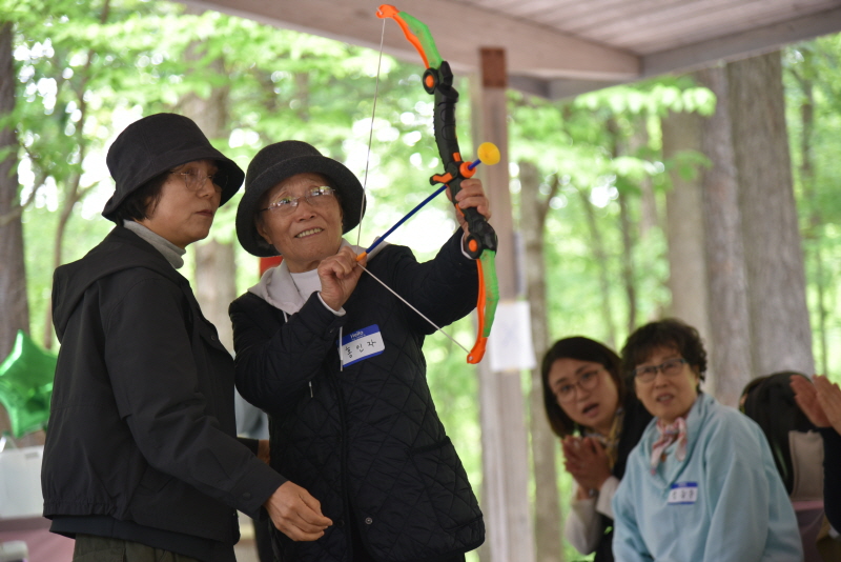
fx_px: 2804
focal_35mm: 120
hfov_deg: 17.1
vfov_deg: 11.4
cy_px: 281
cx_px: 420
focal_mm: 120
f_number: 4
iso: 500
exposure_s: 1/60
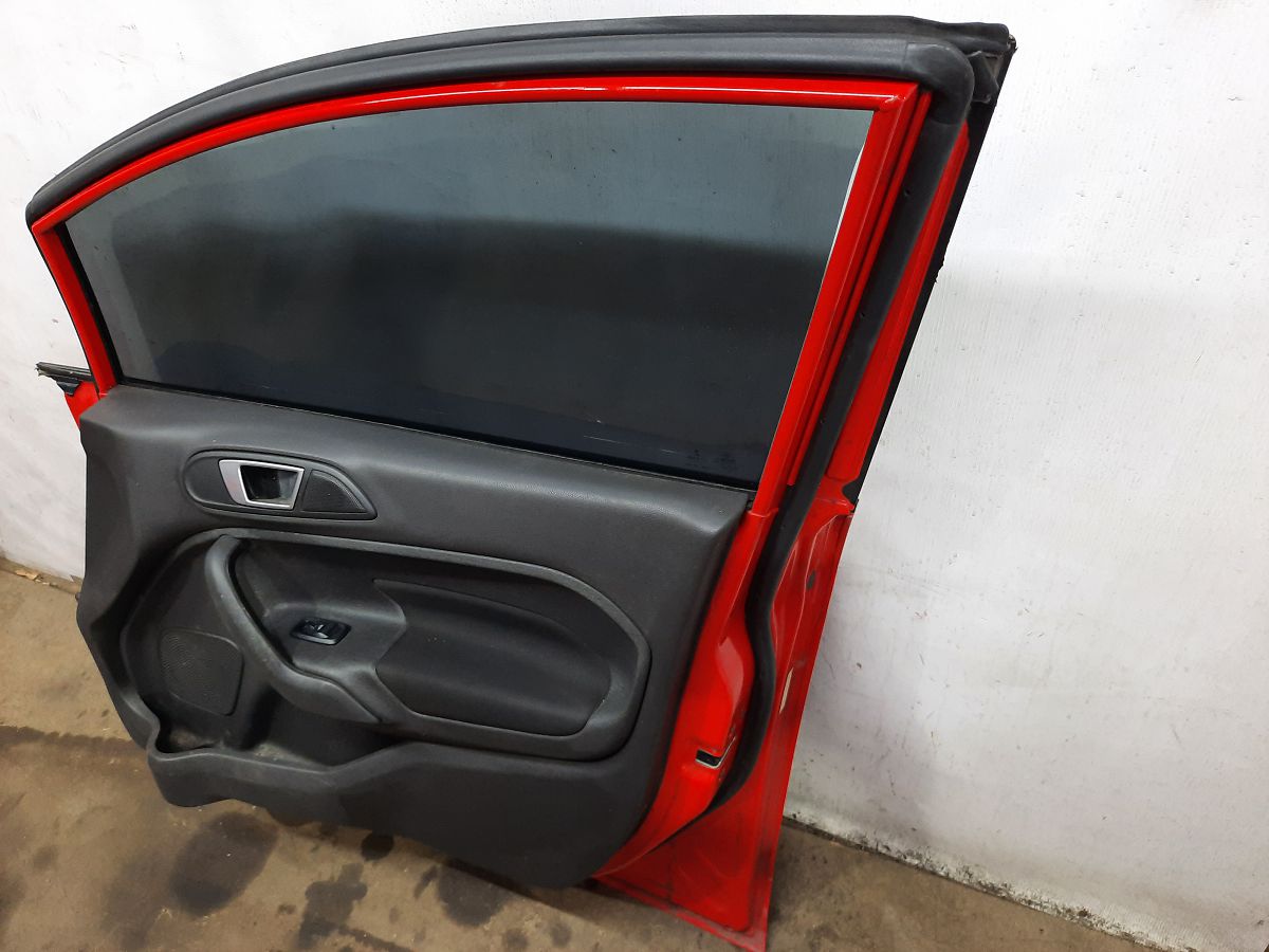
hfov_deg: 69.4
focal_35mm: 25
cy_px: 476
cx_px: 634
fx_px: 916
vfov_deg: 54.9
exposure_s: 1/50
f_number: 2
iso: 250
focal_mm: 4.6
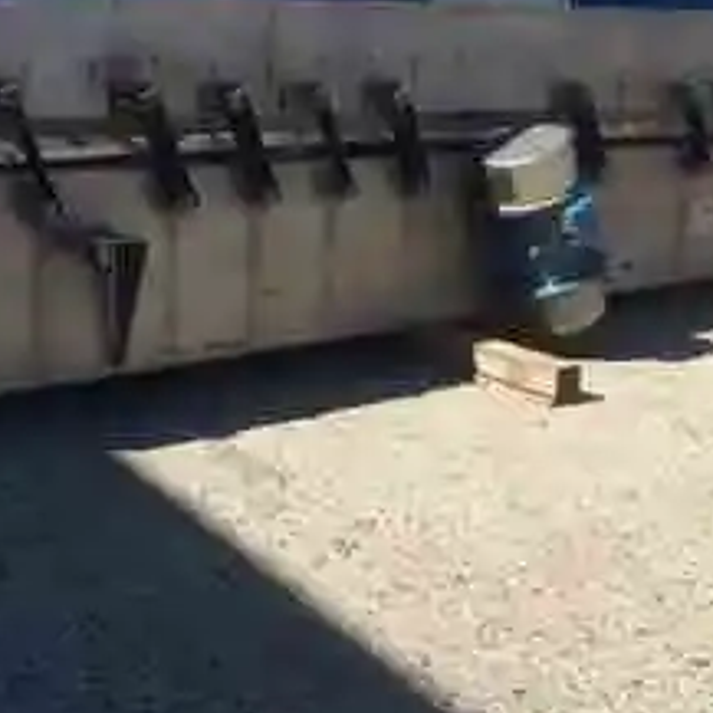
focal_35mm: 59
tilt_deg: -11.2
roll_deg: +1.0
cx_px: 375
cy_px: 284
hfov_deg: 29.1
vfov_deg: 29.0
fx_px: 1375
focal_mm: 4.15
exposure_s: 1/2053
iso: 32
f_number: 2.2
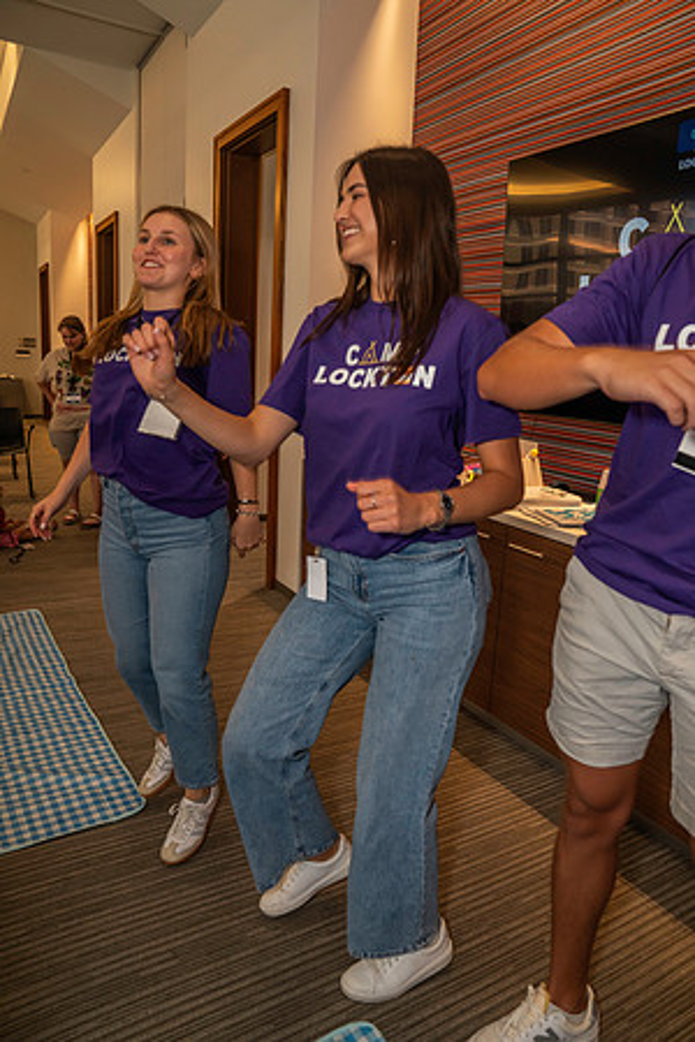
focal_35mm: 24
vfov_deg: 73.7
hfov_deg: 53.1
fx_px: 695
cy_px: 521
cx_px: 348
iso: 1600
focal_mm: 24
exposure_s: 1/200
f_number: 5
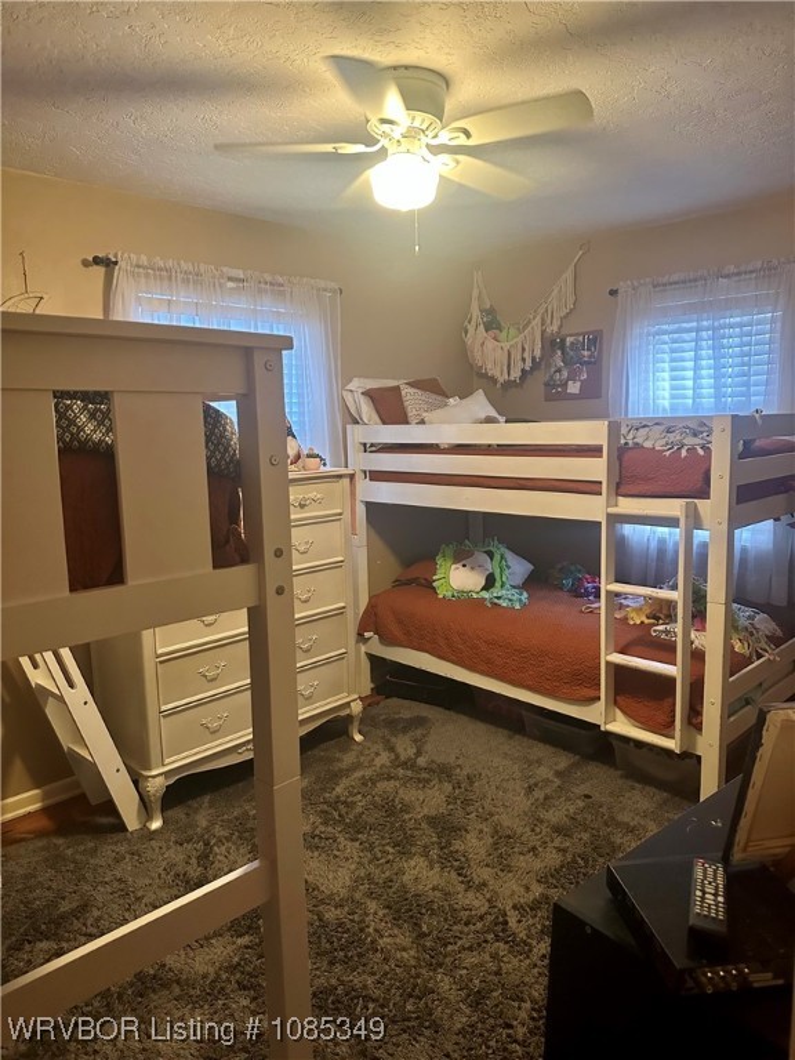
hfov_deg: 56.8
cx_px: 398
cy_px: 530
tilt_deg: -7.2
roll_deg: +0.2
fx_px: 735
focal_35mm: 24
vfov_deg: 71.6
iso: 640
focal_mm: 6.86
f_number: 1.78
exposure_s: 1/60
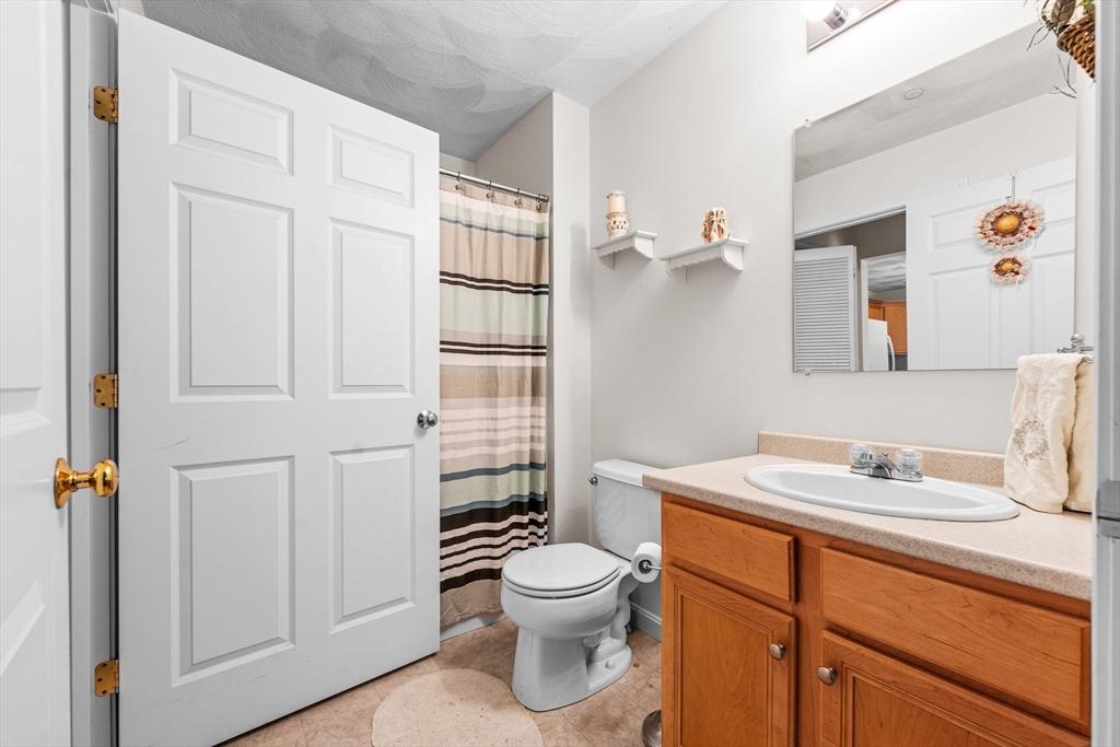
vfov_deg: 81.2
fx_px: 436
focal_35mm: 14
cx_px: 560
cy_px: 374
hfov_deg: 104.2
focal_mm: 14
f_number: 8
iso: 400
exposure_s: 1/2
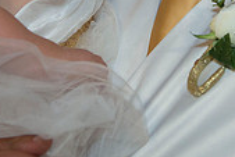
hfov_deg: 13.3
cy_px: -74
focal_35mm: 154
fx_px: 1006
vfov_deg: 8.7
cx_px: 182
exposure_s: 1/125
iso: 1600
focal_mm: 45
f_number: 4
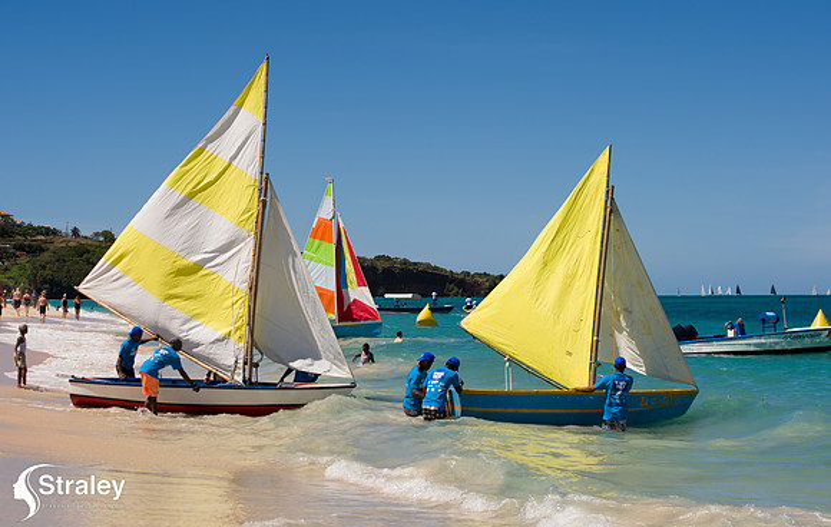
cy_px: 291
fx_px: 1781
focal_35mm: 78
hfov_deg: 26.3
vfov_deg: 16.8
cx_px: 395
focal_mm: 70
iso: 100
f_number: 8
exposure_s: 1/800
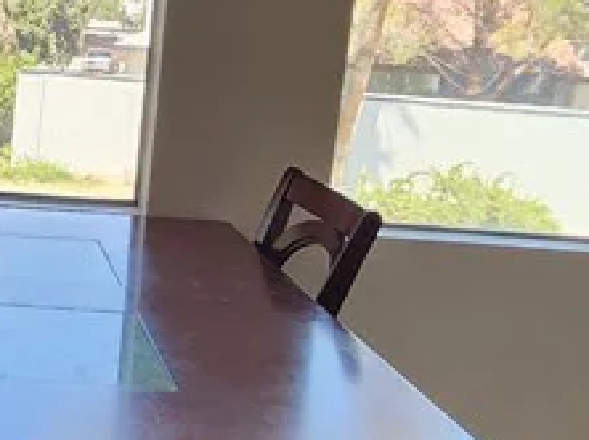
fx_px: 1020
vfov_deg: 24.3
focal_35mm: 60
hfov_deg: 27.9
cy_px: 180
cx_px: -133
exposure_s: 1/60
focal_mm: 1.74
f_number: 2.2
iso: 40
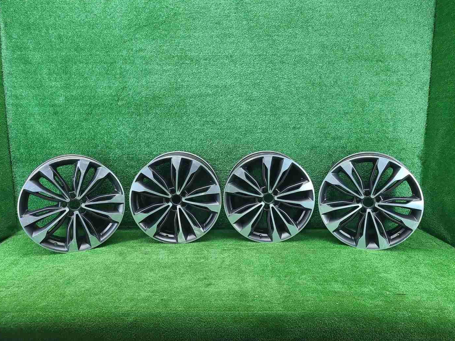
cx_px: 233
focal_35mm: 27
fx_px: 355
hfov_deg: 65.3
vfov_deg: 51.3
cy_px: 169
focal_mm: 5.4
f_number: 1.8
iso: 175
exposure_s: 1/50
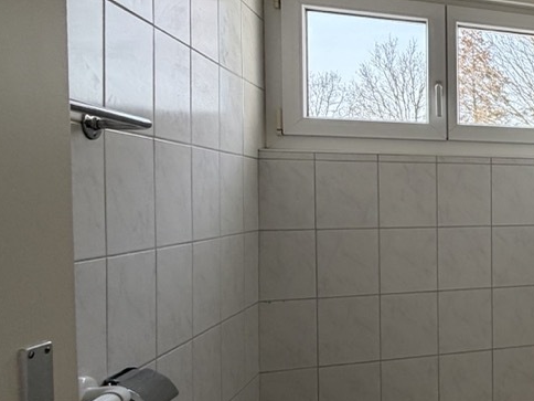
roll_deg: -0.1
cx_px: 691
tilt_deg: -0.7
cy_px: 211
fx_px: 571
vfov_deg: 38.7
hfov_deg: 35.1
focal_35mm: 37
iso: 160
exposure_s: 1/121
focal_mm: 2.22
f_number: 2.2
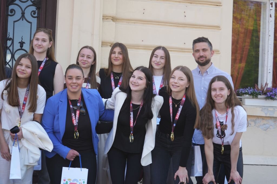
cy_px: 92
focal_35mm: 92
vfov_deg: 14.9
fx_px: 708
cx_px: 138
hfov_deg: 22.1
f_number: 5.6
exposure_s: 1/100
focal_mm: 92
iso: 100
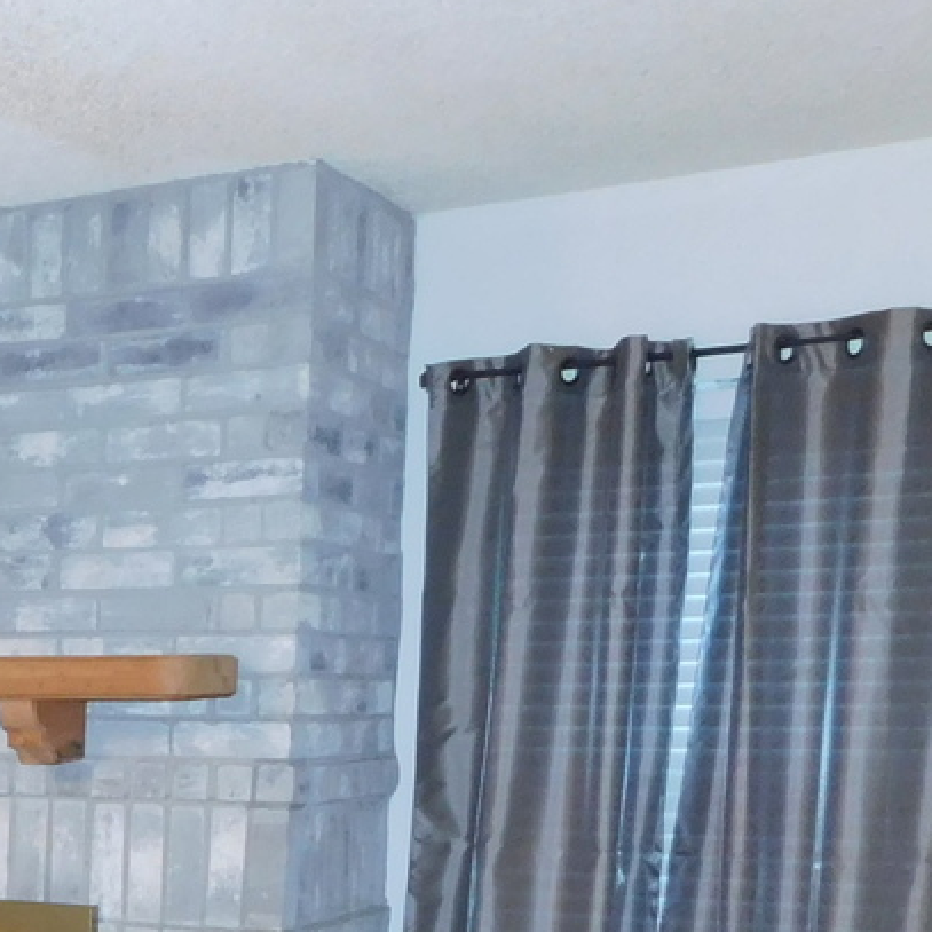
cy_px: 1060
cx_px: -593
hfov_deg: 19.7
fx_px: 2193
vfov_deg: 22.5
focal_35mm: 72
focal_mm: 4
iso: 280
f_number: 3
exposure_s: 1/30
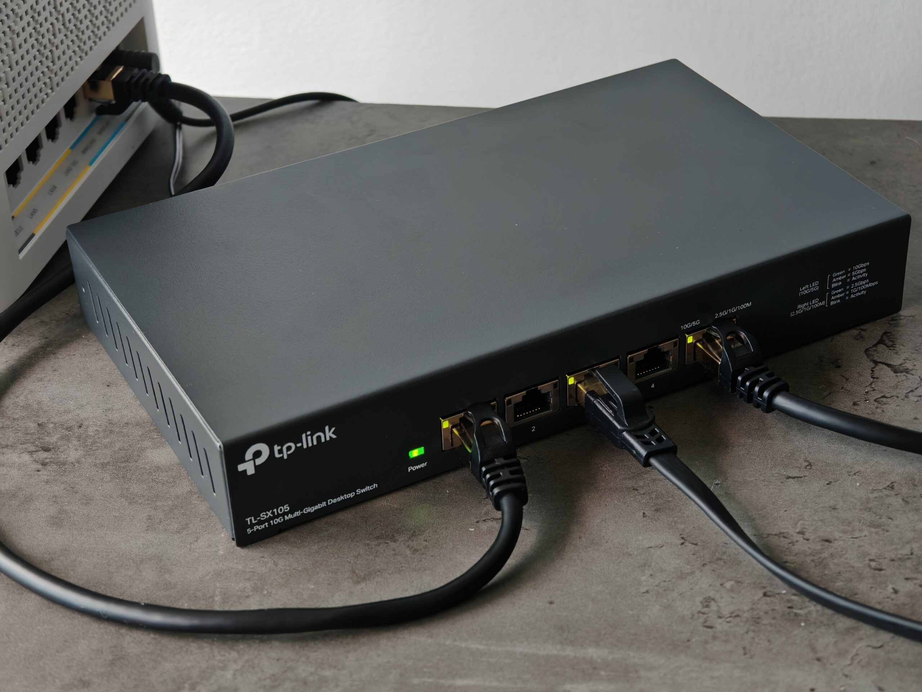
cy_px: 346
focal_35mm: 68
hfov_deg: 28.6
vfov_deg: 21.6
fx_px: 1811
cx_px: 461
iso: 2000
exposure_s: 1/100
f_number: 2.6
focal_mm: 15.38
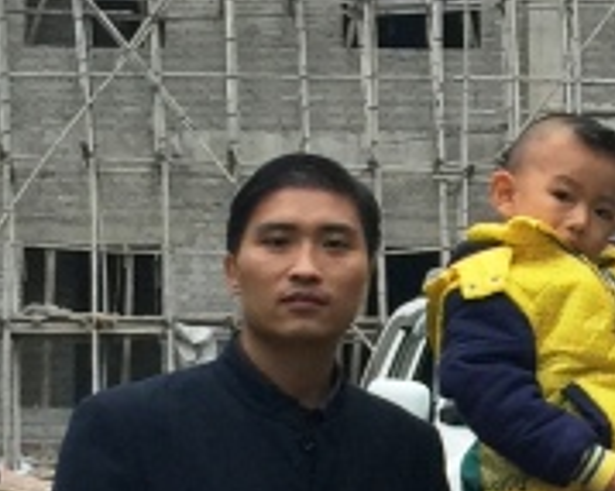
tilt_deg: +4.6
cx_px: 756
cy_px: 258
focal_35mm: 162
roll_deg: +0.9
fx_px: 2947
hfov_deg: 11.6
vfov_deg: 9.5
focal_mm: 4.15
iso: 32
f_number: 2.2
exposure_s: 1/33
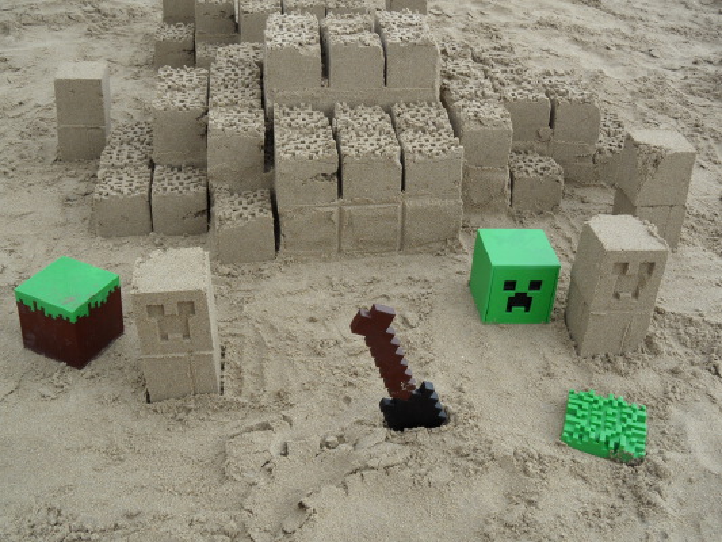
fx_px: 834
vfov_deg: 36.0
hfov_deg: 46.8
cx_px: 361
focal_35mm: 40
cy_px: 271
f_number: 3.6
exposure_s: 1/250
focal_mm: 6.5
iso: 80
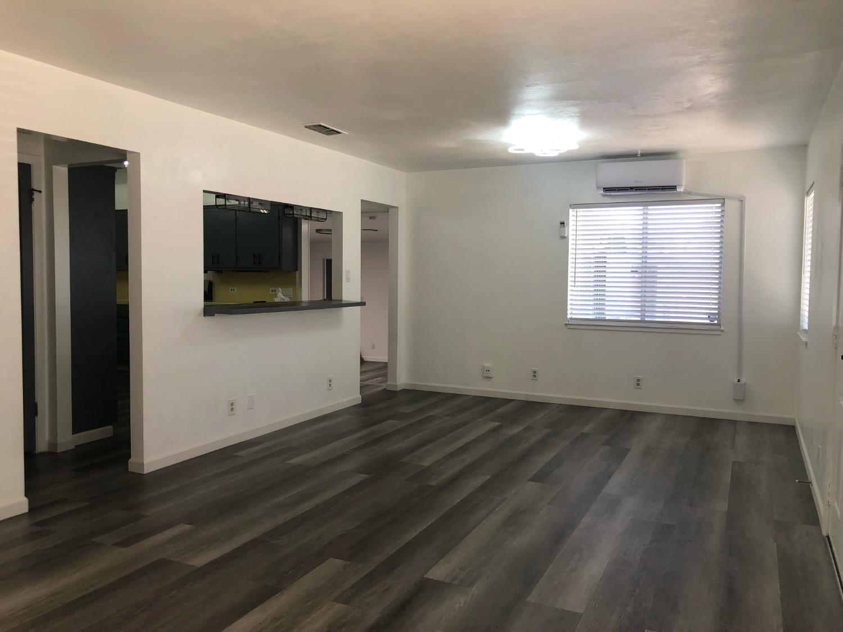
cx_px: 422
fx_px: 682
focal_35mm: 28
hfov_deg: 63.4
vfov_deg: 49.7
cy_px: 316
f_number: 1.8
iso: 50
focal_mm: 3.99
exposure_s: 1/120
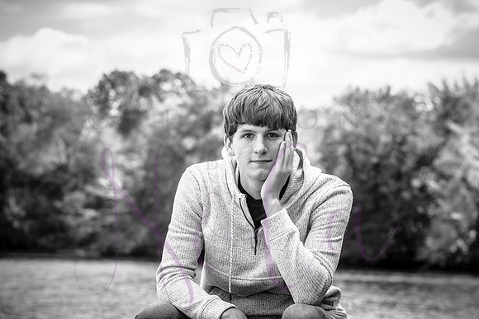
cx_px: 240
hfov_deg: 18.3
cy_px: 160
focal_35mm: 112
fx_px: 1491
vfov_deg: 12.2
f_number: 7.1
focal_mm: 112
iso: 800
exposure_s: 1/640
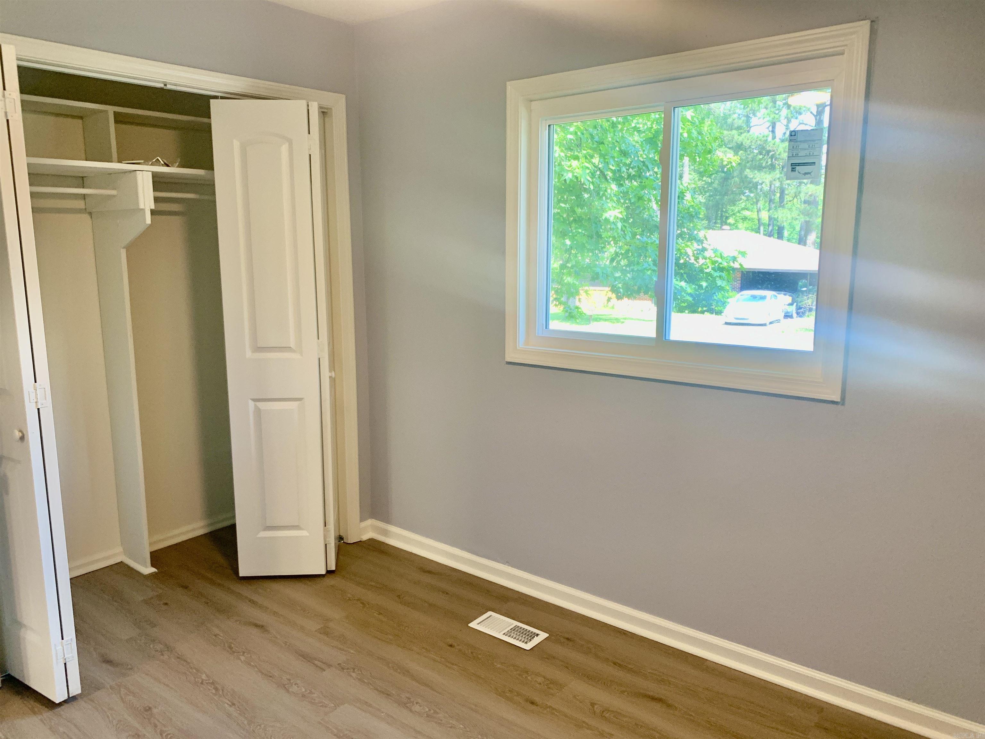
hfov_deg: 67.3
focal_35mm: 26
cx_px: 492
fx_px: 740
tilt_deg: -10.0
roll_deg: -0.2
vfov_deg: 53.1
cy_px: 370
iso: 100
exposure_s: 1/63
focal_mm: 4.25
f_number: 1.8
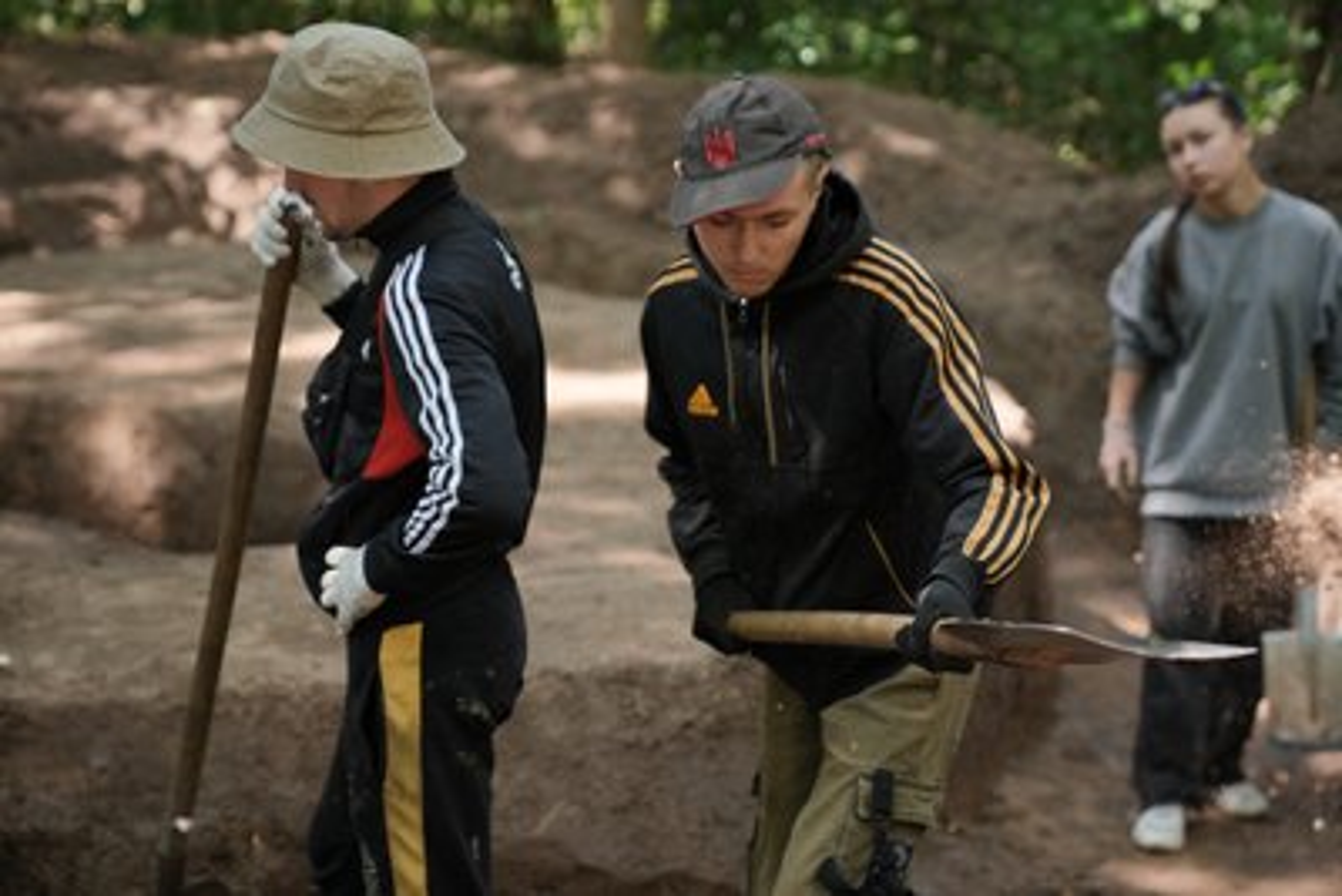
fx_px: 2610
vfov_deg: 19.5
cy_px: 448
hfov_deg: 28.8
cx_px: 671
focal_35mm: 70
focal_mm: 70
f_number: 2.8
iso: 250
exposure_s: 1/500
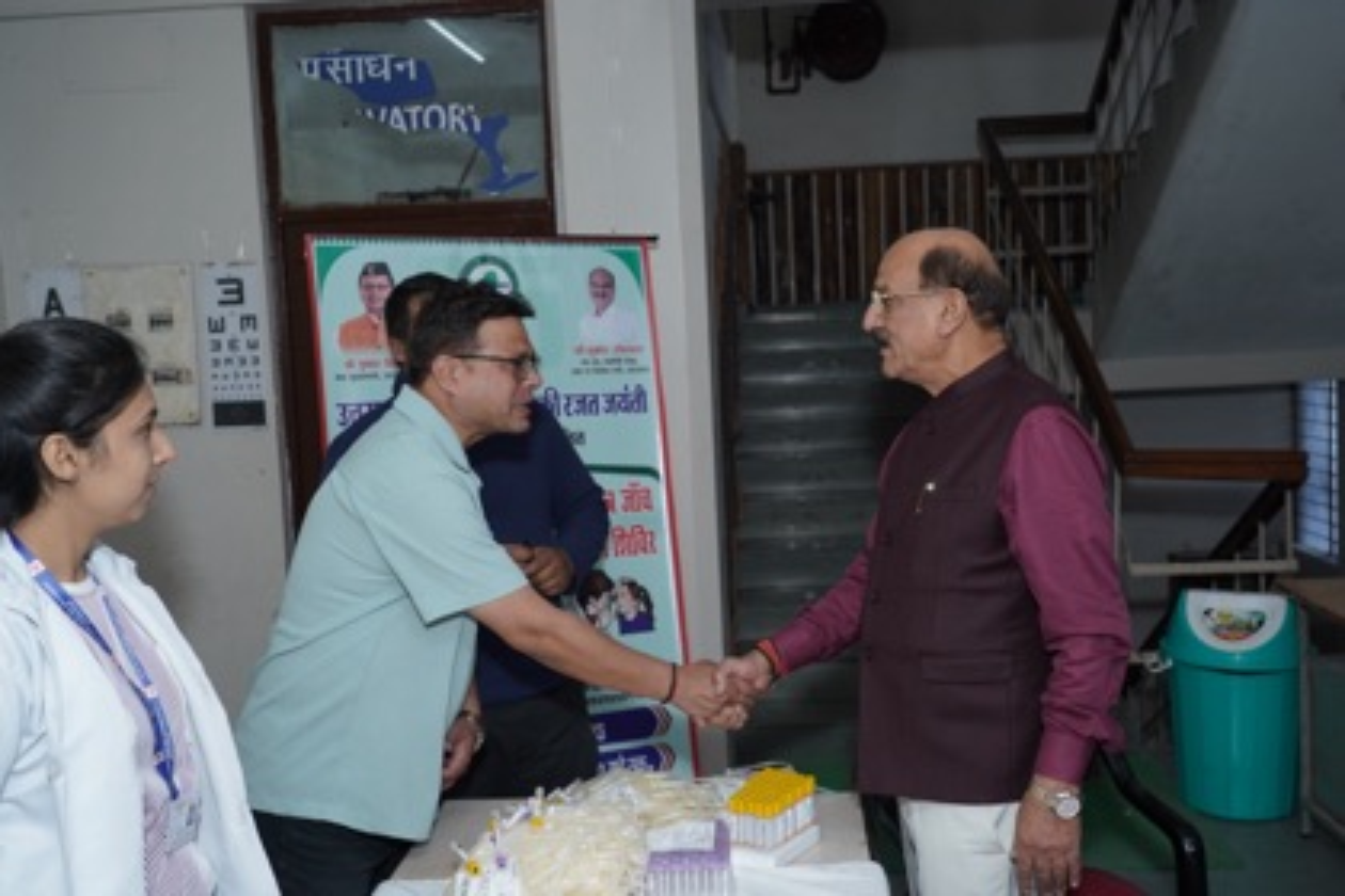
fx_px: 1308
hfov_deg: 54.4
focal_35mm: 35
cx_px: 672
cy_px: 448
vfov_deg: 37.9
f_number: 5.6
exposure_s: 1/160
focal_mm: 35
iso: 800
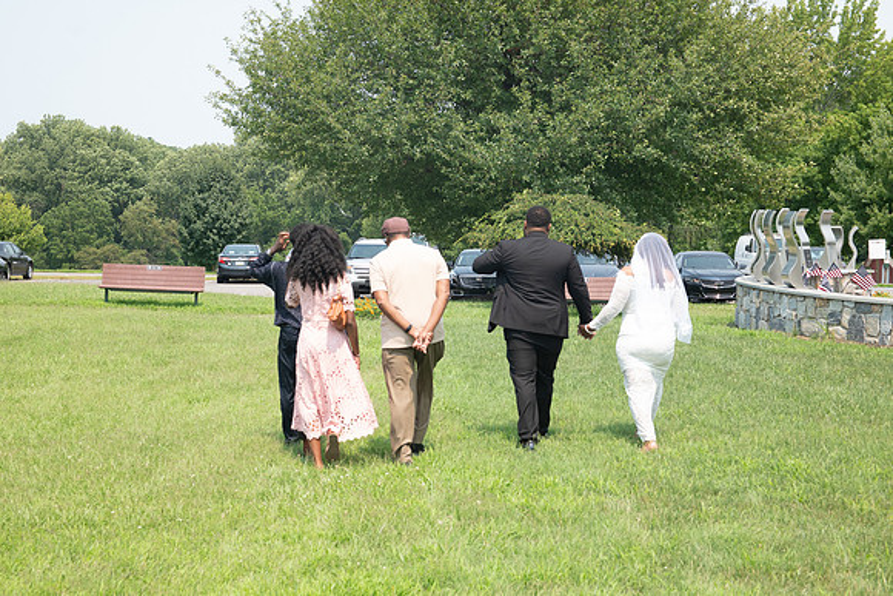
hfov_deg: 27.7
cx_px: 446
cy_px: 298
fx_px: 1811
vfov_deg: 18.7
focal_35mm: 73
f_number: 6.3
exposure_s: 1/400
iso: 800
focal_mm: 70
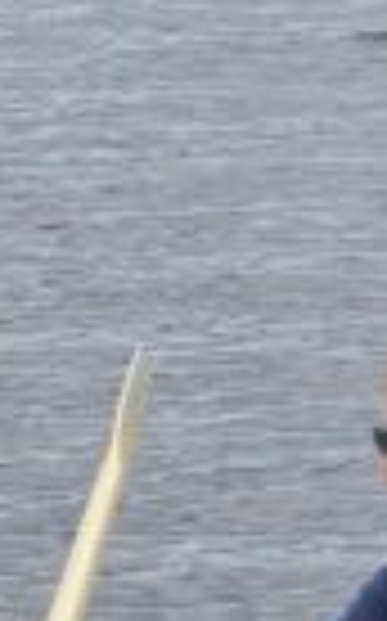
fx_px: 5614
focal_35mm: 332
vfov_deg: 6.2
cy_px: 1078
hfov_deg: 3.9
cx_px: 752
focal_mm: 45
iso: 640
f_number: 8
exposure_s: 1/800
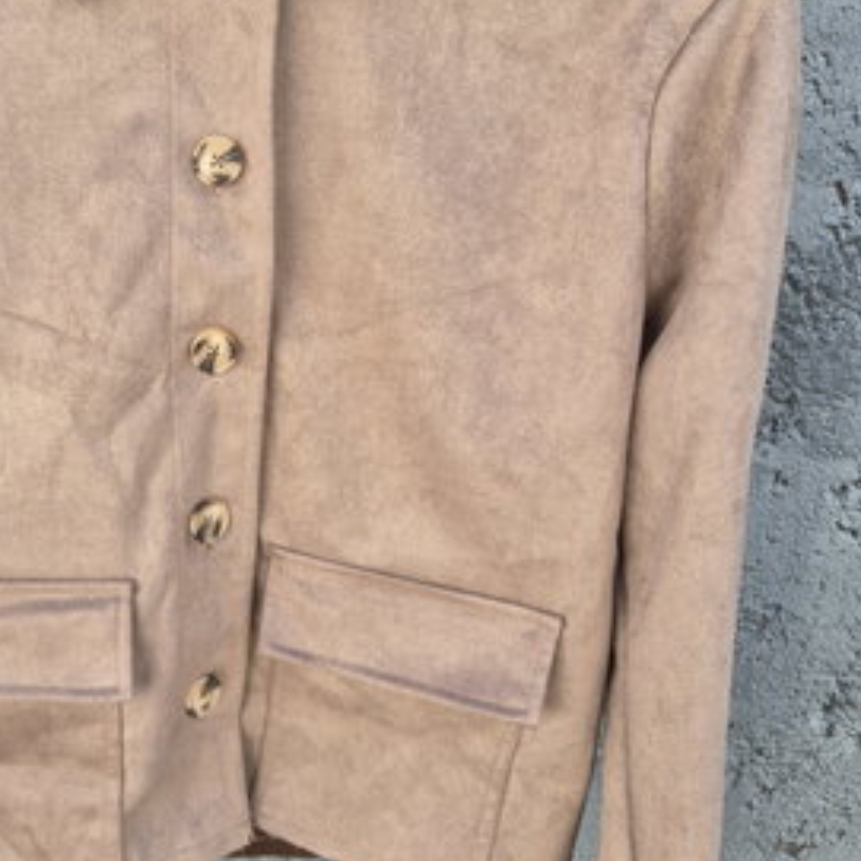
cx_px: 241
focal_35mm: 40
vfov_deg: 41.8
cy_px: 370
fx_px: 1126
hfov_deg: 40.9
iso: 25
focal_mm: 5.4
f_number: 1.8
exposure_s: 1/255
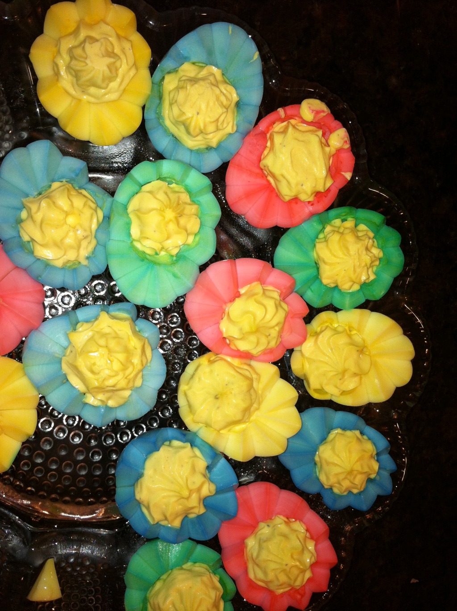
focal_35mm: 35
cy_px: 306
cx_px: 228
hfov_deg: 40.6
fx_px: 617
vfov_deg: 52.7
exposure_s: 1/83
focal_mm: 3.85
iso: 80
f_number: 2.8
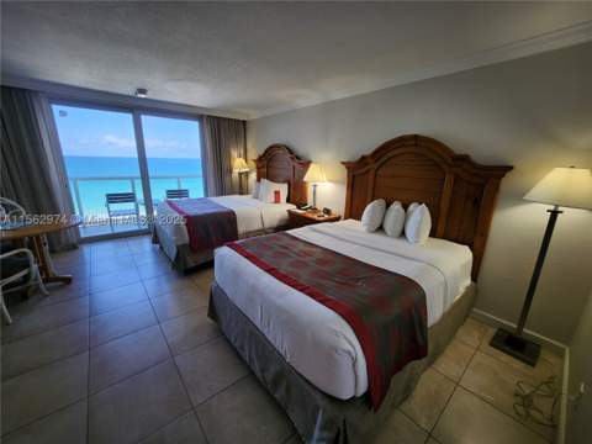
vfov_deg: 89.9
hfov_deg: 106.2
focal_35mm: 13
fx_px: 222
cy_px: 222
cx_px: 296
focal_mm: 1.74
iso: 50
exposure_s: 1/120
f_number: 2.2
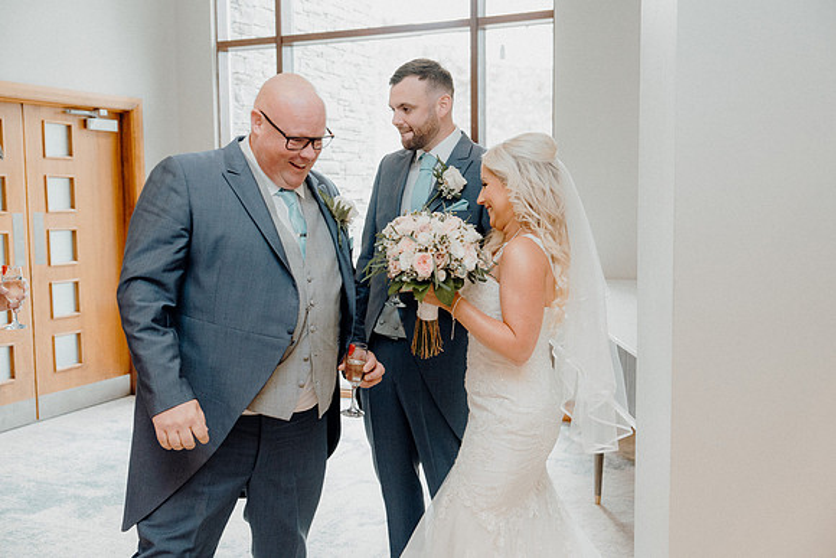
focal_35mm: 39
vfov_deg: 34.2
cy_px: 279
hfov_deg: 49.5
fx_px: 906
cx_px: 418
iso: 2500
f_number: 3.5
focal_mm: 39
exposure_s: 1/200
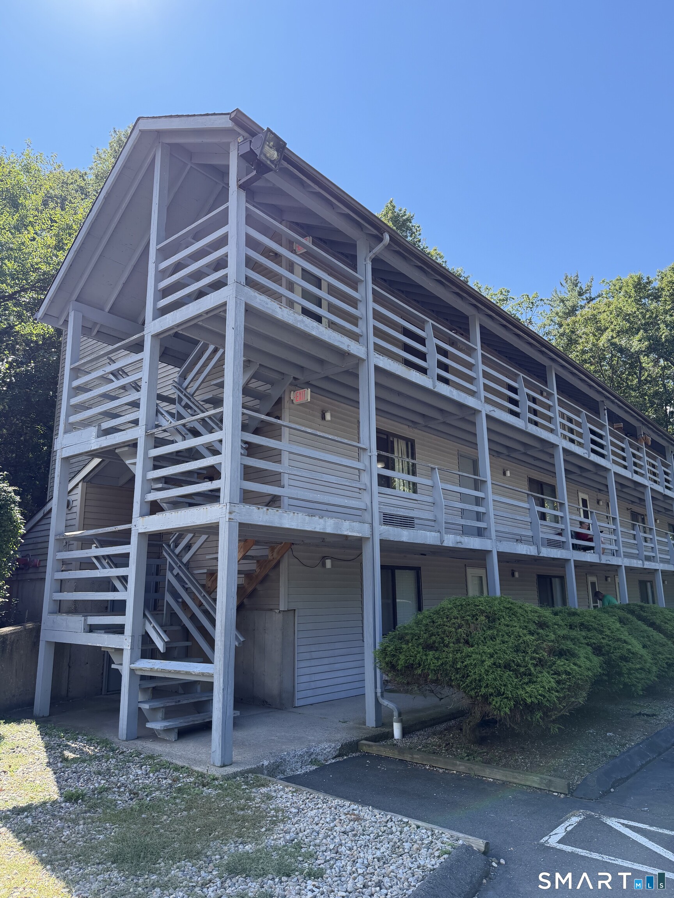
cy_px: 449
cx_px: 337
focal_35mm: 24
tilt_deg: +12.8
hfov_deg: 56.8
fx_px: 623
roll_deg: +0.2
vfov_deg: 71.6
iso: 100
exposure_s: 1/955
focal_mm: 6.76
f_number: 1.78
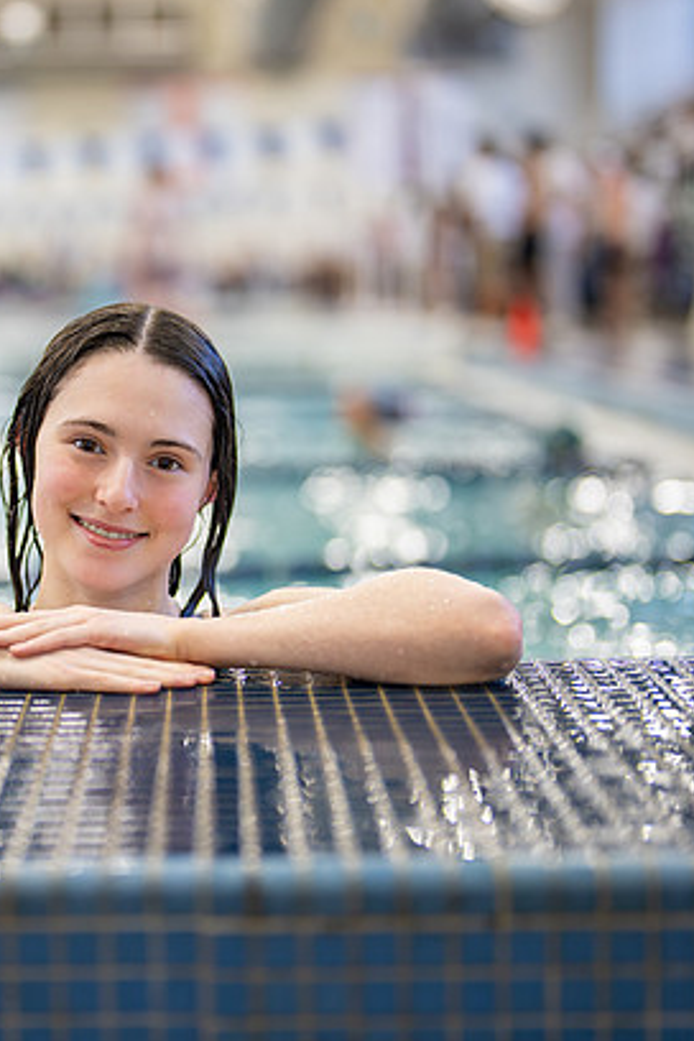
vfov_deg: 25.4
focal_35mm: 80
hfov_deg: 16.9
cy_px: 499
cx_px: 115
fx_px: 2313
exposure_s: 1/500
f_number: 1.2
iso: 640
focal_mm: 50
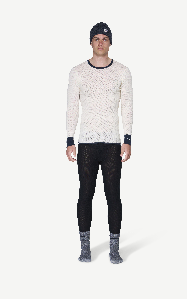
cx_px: 97
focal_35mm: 72
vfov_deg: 28.6
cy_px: 151
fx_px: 587
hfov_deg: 18.1
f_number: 5.6
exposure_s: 1/50
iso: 100
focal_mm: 70
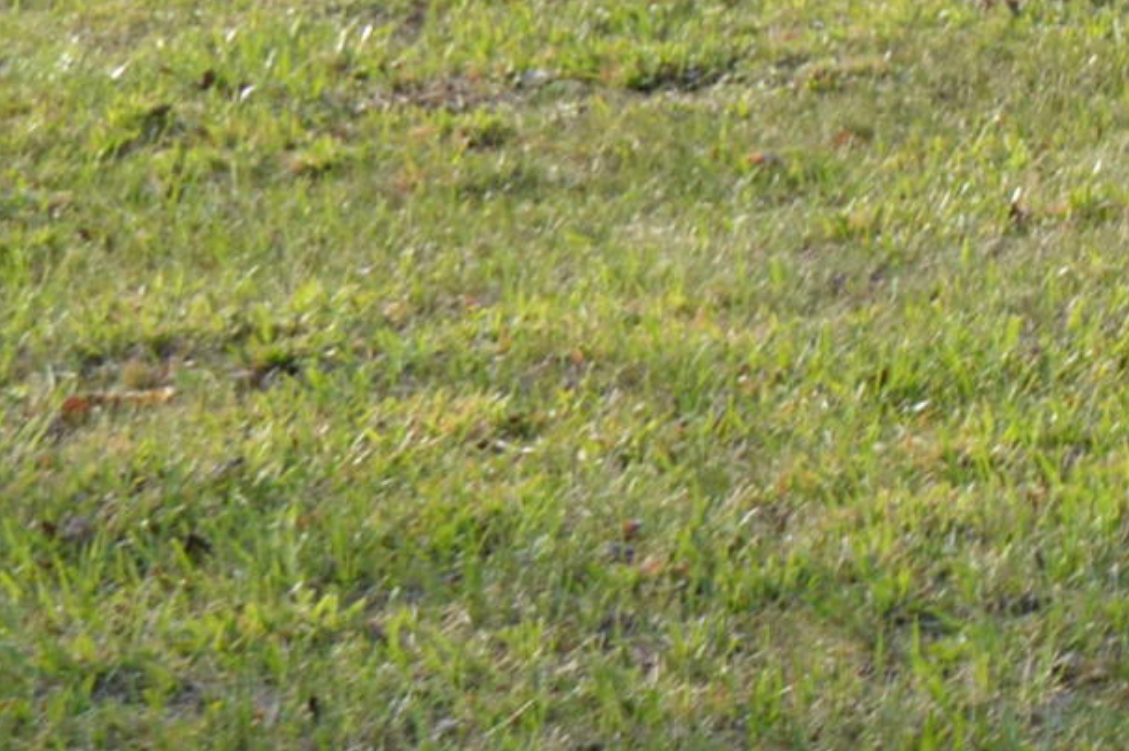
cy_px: 749
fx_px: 6048
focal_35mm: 193
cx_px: 2217
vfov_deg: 7.1
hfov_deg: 9.9
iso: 100
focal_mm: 26
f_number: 6.3
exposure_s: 1/160
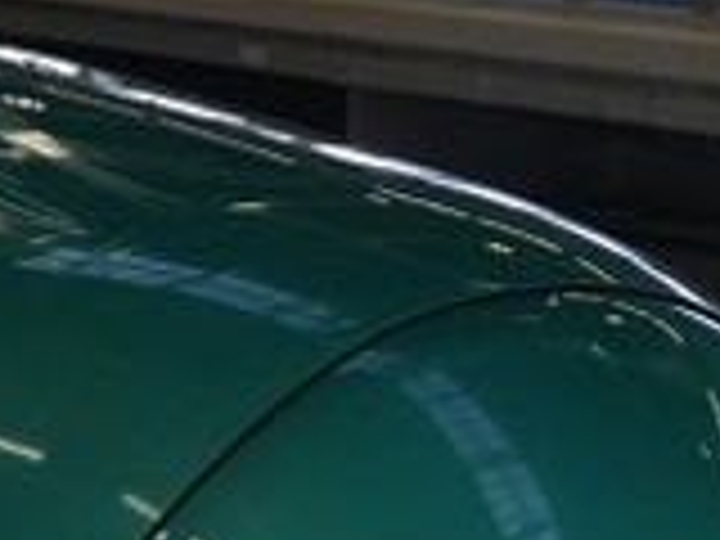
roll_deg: +0.0
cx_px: -770
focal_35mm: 145
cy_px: 81
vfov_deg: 10.2
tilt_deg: -7.9
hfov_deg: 12.0
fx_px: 3016
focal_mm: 4.15
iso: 25
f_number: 2.2
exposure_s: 1/123
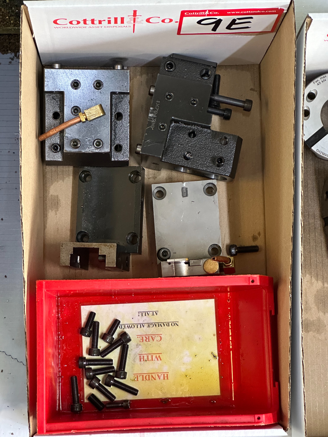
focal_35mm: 77
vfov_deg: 25.3
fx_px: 973
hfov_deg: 19.1
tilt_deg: -82.5
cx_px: 164
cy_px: 218
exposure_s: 1/50
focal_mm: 9
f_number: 2.8
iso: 640
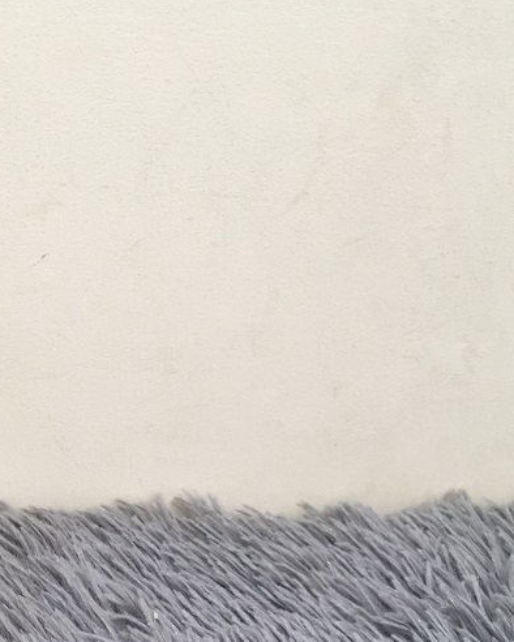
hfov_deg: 21.5
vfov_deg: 26.1
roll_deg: +0.4
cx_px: 26
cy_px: 641
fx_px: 1311
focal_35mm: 69
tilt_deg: -36.5
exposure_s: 1/33
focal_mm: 4.15
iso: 160
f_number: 2.2
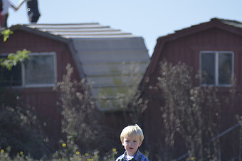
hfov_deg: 2.9
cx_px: 130
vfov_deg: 1.9
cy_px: 131
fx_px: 4801
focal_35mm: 714
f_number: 5.6
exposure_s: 1/500
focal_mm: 280
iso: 200
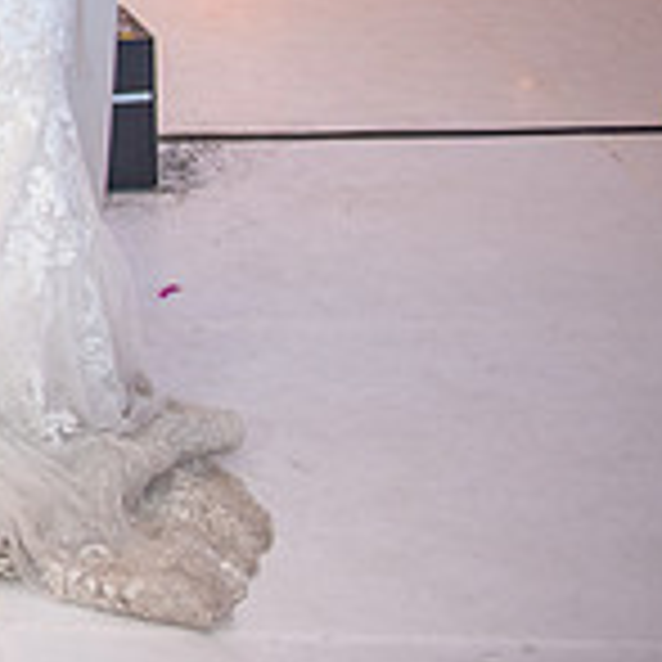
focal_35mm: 97
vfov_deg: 16.9
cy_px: -191
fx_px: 2099
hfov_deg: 15.1
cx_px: -599
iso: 1000
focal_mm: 29
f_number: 2.8
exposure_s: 1/160
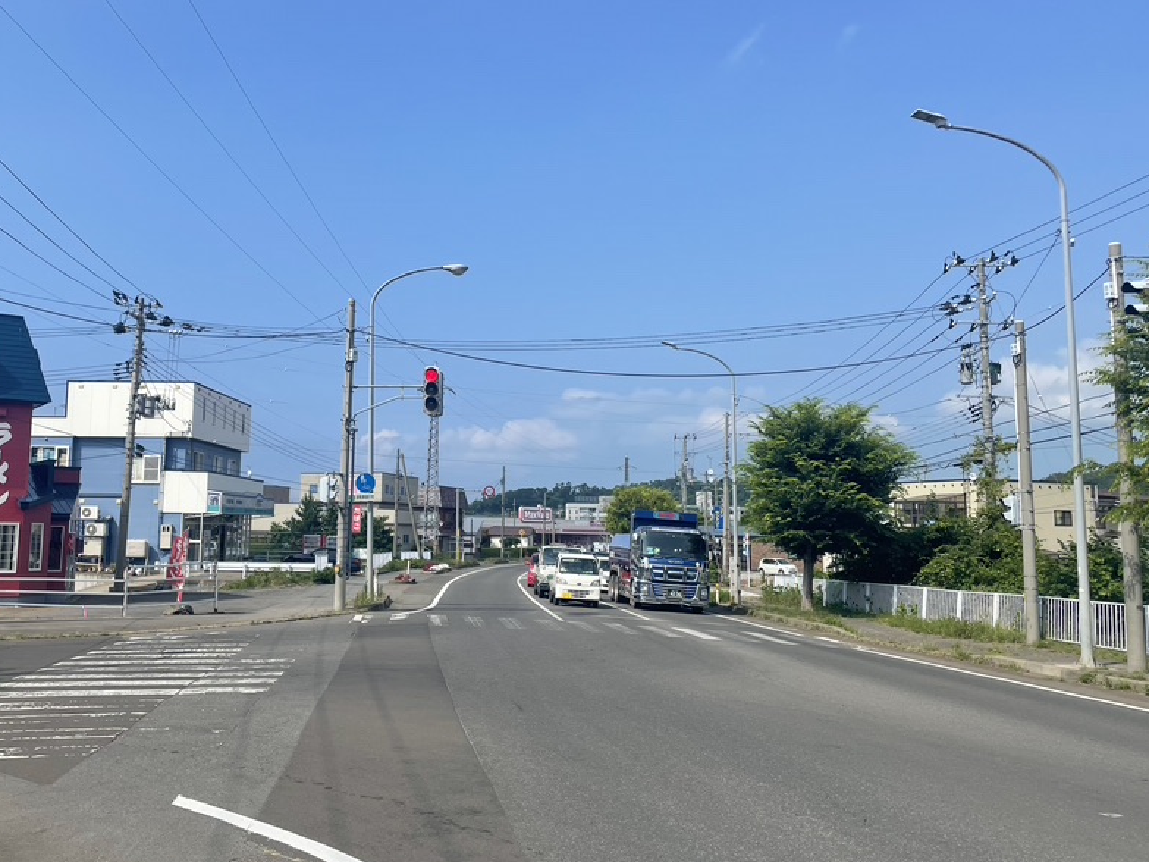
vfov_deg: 41.8
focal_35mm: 34
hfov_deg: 53.5
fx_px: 1128
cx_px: 452
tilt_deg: +8.1
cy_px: 408
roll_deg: -0.7
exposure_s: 1/4132
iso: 32
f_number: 1.6
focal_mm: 4.2
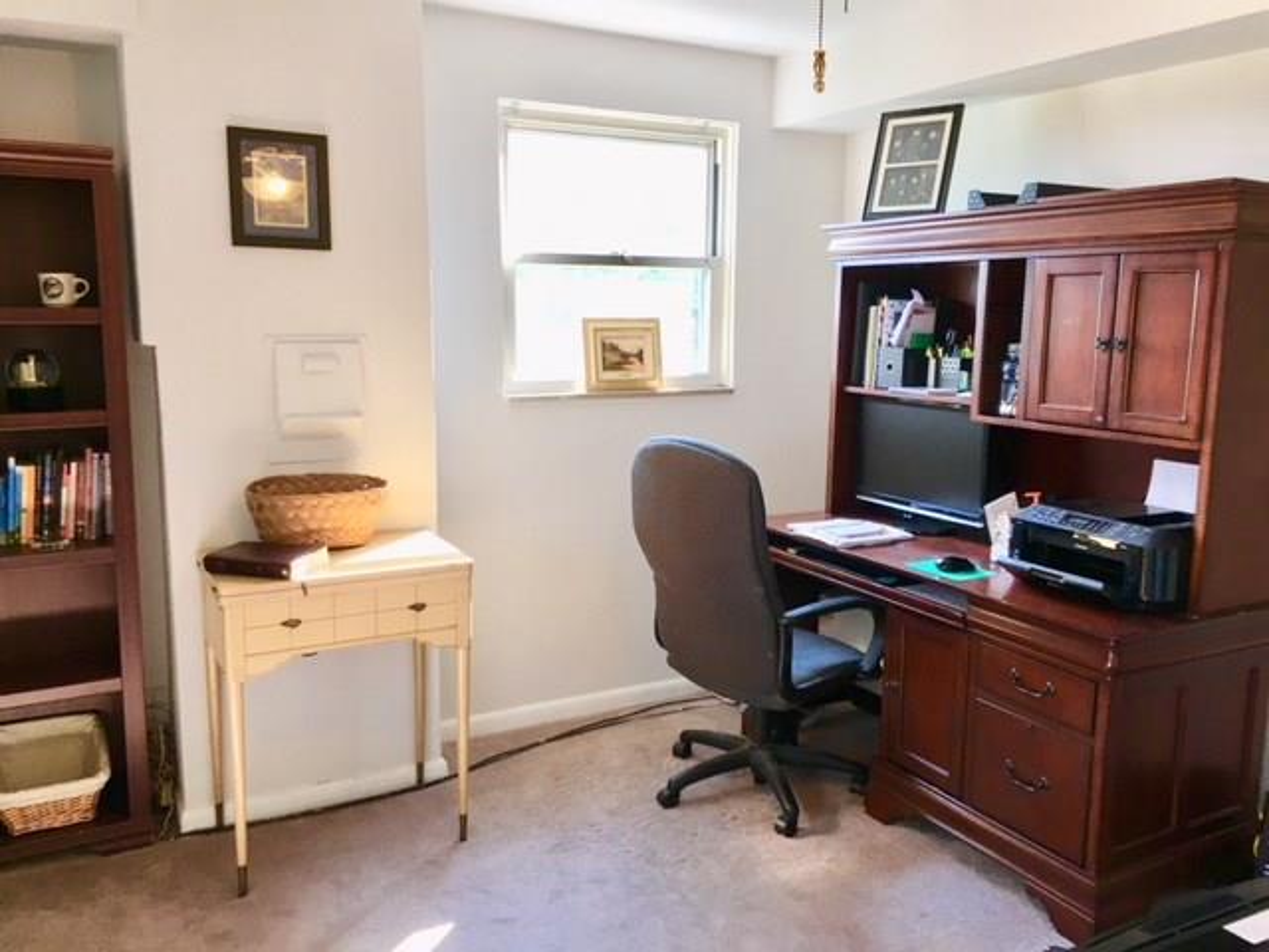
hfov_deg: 61.7
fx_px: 1063
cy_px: 476
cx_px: 634
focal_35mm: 29
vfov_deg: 48.2
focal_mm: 4.15
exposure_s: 1/30
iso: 25
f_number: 2.2
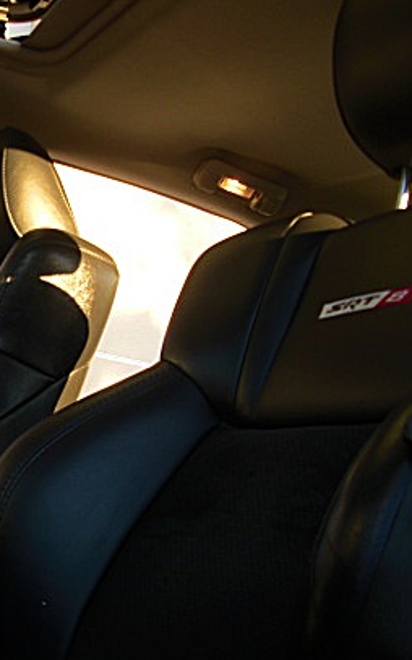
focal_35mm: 60
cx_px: -49
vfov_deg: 34.0
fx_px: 1079
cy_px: 345
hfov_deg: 20.5
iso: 50
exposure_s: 1/60
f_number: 2.8
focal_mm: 6.3
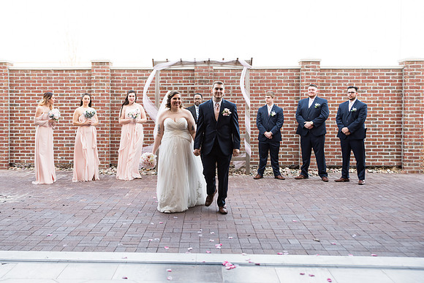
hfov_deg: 47.2
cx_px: 182
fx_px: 484
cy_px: 122
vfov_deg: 32.6
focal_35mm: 41
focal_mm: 36
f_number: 3.5
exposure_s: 1/200
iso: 250
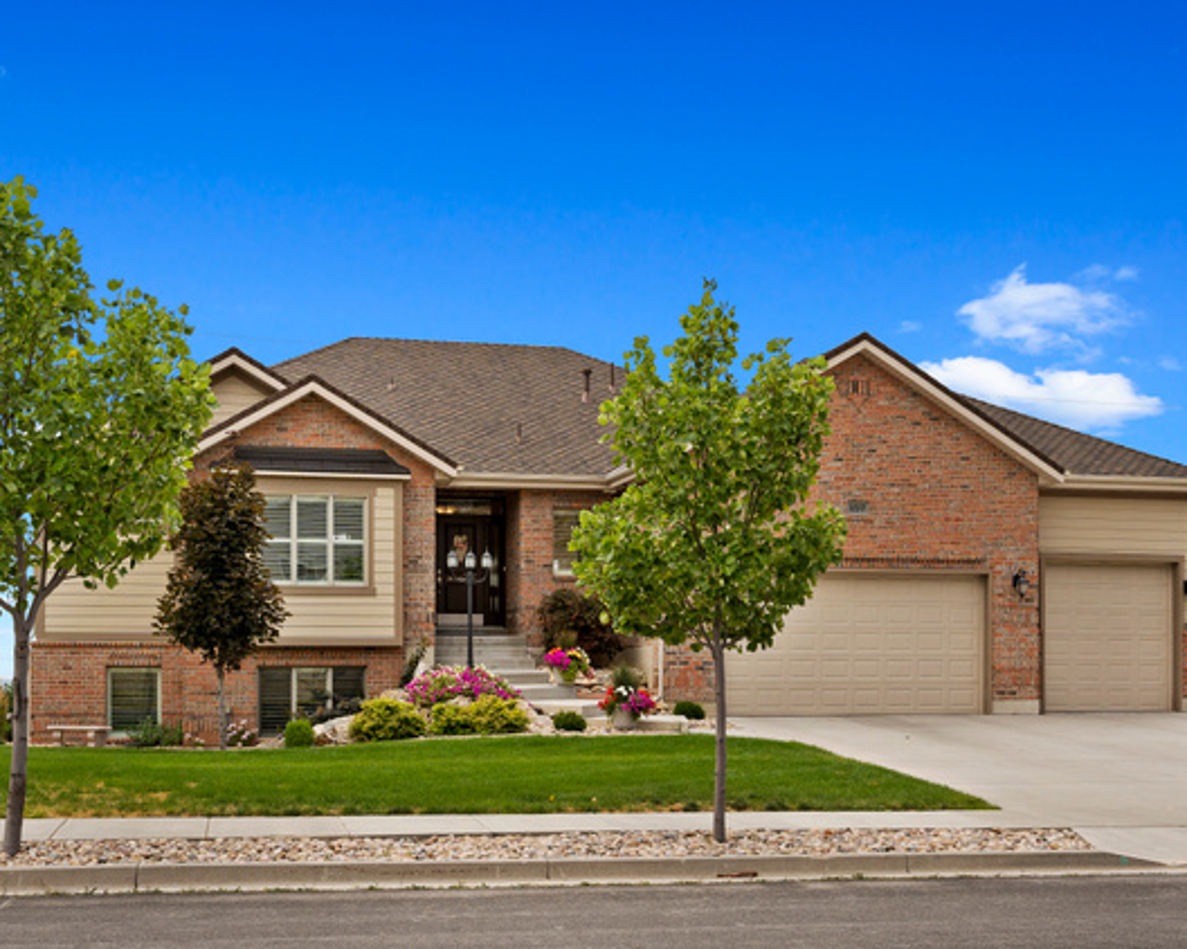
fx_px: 1440
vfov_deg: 36.5
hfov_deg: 44.8
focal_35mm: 41
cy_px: 473
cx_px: 560
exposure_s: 1/640
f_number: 9
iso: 200
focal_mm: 24
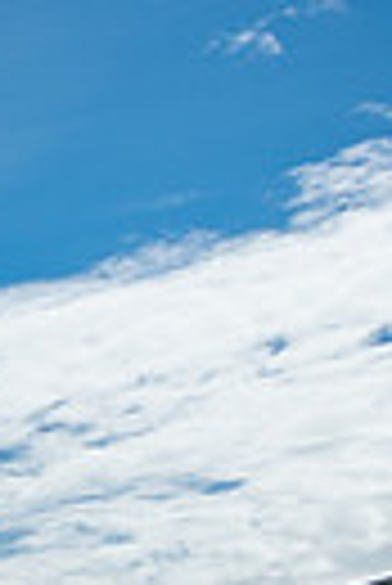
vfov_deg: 16.9
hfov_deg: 9.3
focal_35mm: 116
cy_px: 688
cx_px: -811
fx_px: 1889
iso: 640
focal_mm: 26
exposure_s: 1/8000
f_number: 5.6
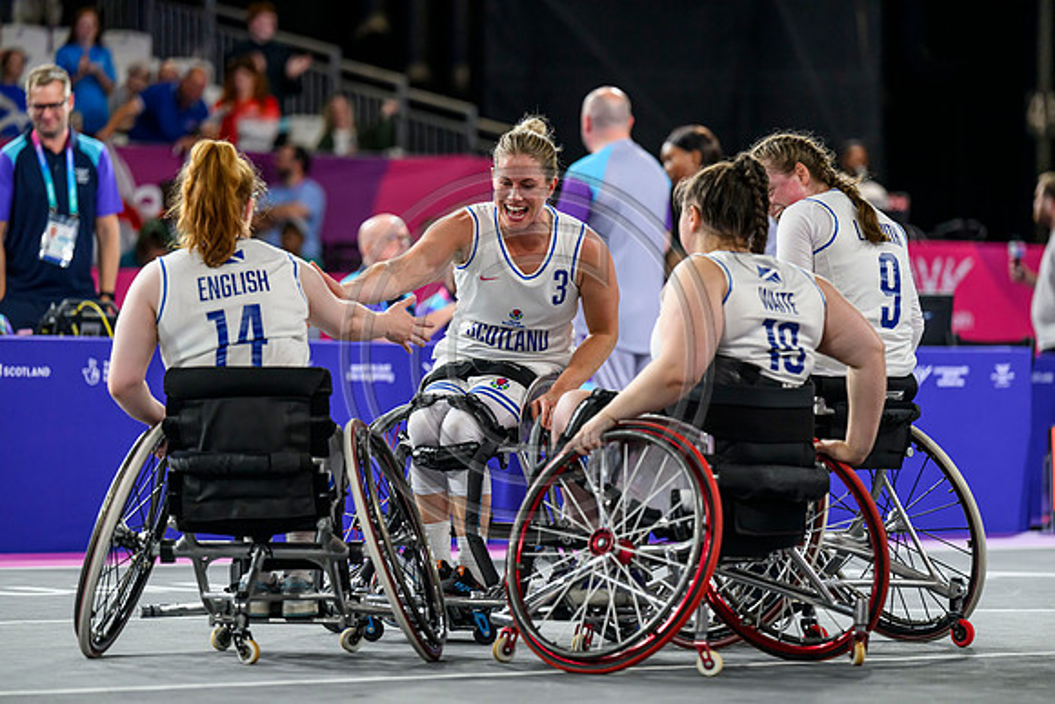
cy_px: 352
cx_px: 528
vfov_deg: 8.1
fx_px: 4983
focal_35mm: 170
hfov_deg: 12.1
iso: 2500
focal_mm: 170
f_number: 3.2
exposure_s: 1/1600
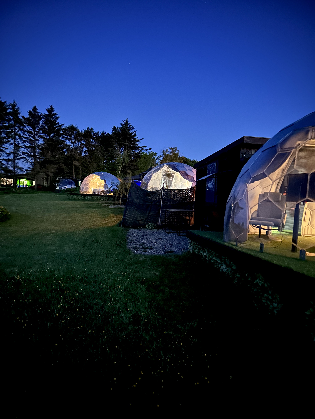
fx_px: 315
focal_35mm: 26
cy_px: 210
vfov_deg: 67.3
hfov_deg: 53.1
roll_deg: -3.7
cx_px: 158
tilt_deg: -0.7
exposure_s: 1/5
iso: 1600
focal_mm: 5.7
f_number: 1.5
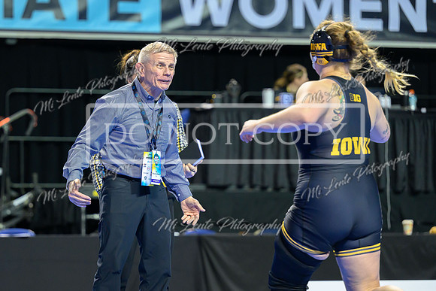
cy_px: 149
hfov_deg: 11.0
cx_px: 136
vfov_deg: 7.4
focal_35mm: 186
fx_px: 2258
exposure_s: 1/800
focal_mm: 135
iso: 3200
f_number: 2.8
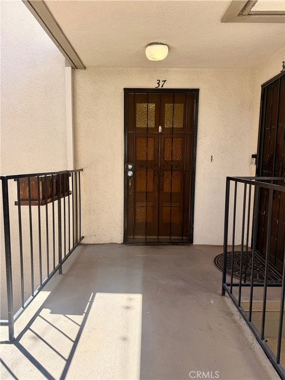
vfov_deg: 71.6
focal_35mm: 24
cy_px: 190
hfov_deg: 56.8
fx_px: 264
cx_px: 142
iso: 100
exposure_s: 1/598
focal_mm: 6.76
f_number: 1.78
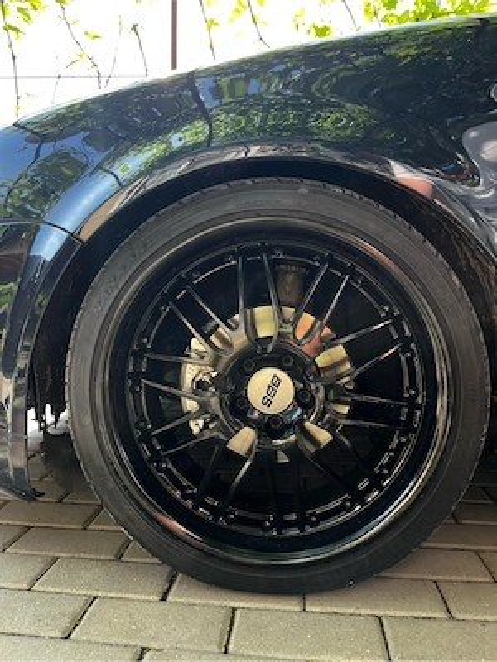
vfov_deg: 67.3
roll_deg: -1.2
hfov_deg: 53.1
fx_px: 498
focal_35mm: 26
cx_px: 248
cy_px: 331
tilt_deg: -4.5
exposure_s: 1/122
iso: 50
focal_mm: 5.1
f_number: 1.6
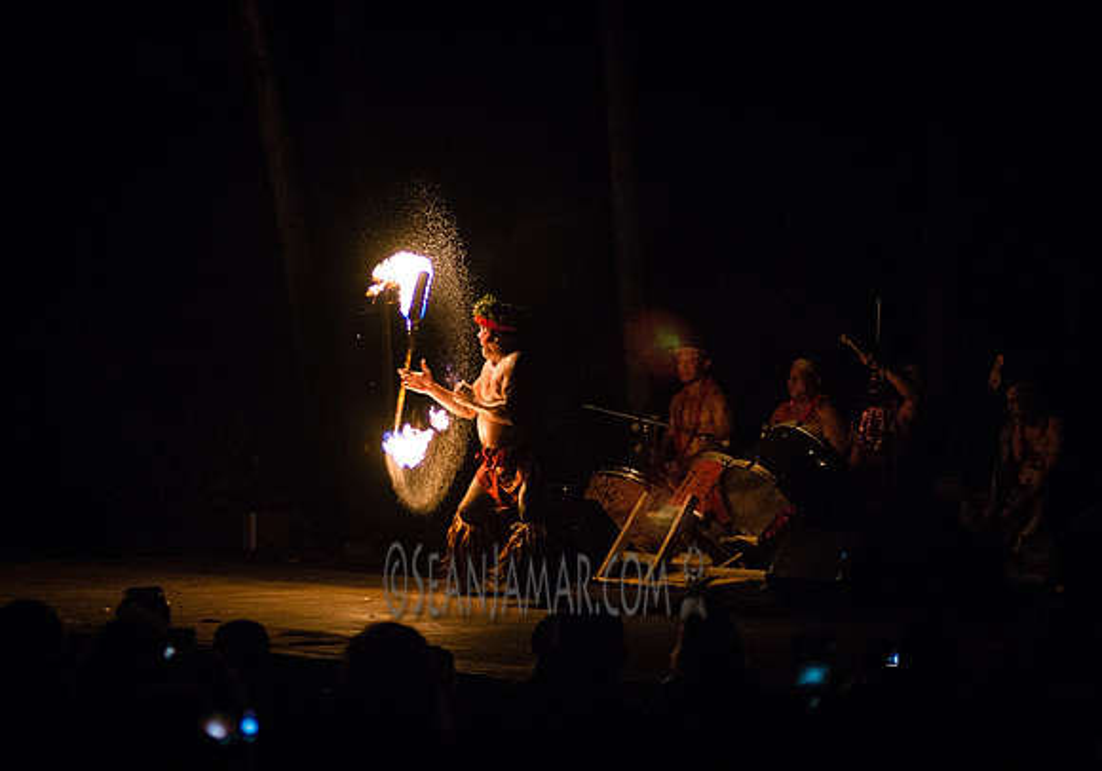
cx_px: 552
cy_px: 404
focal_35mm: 125
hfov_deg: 16.2
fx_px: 3882
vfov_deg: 11.3
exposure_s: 1/320
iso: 4000
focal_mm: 80
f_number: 2.8
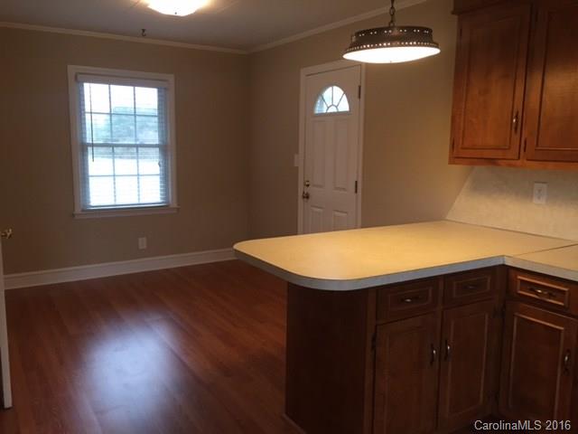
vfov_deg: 48.2
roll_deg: -1.8
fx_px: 484
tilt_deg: -7.5
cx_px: 289
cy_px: 217
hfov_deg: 61.7
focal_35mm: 29
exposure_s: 1/30
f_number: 2.2
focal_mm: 4.15
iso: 40
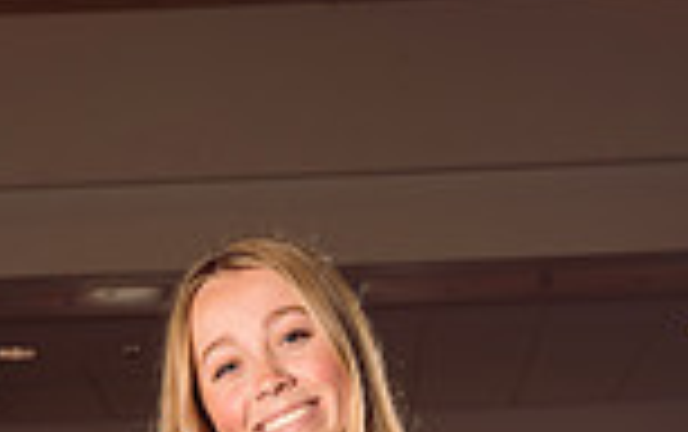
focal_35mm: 111
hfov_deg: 18.7
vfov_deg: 10.5
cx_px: 328
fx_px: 2084
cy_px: 958
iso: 100
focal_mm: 37
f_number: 5.6
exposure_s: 1/200
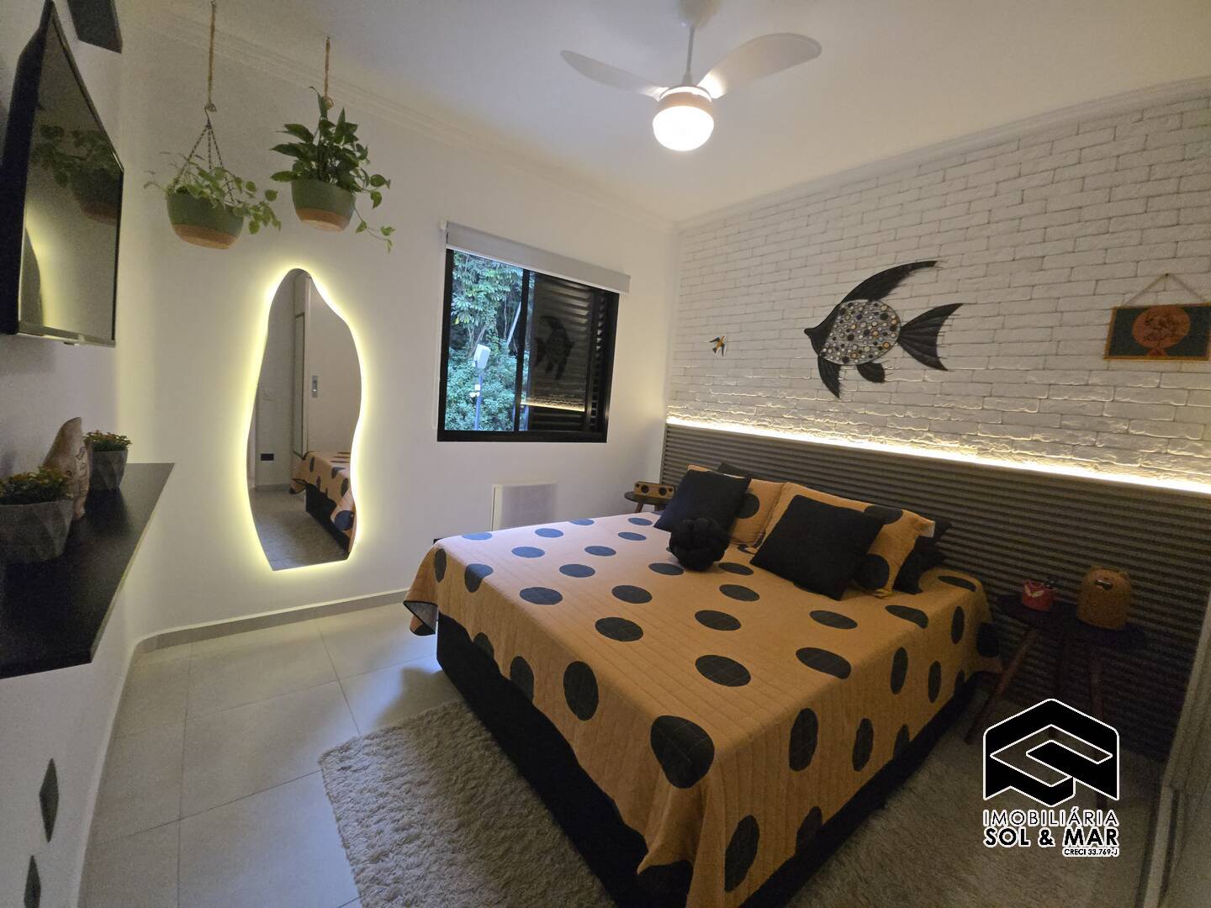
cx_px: 606
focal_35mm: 13
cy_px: 454
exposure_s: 1/60
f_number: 2.2
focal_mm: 1.7
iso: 125
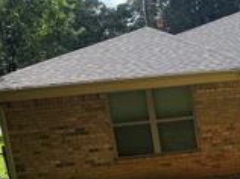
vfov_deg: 19.1
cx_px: 368
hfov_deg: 21.3
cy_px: 151
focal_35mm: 76
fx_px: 526
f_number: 1.78
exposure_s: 1/2169
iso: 80
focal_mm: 6.76
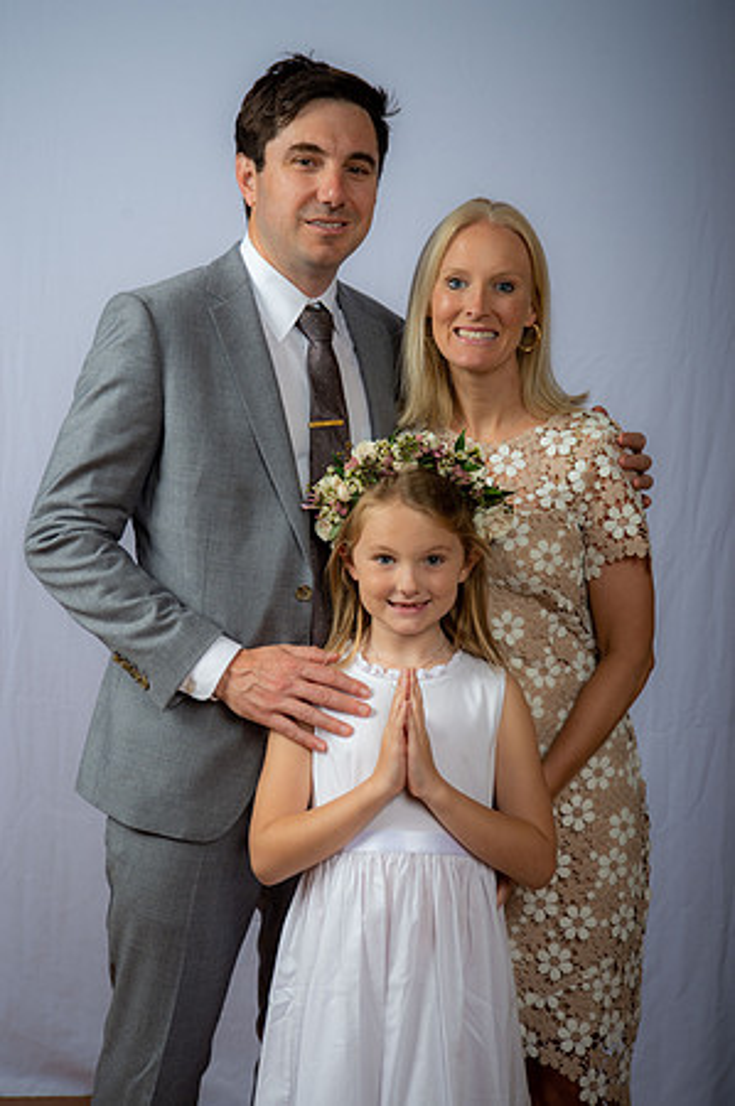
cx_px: 368
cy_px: 553
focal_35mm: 65
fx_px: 1995
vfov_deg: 31.0
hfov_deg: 20.9
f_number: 6.3
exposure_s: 1/200
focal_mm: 65
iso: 250
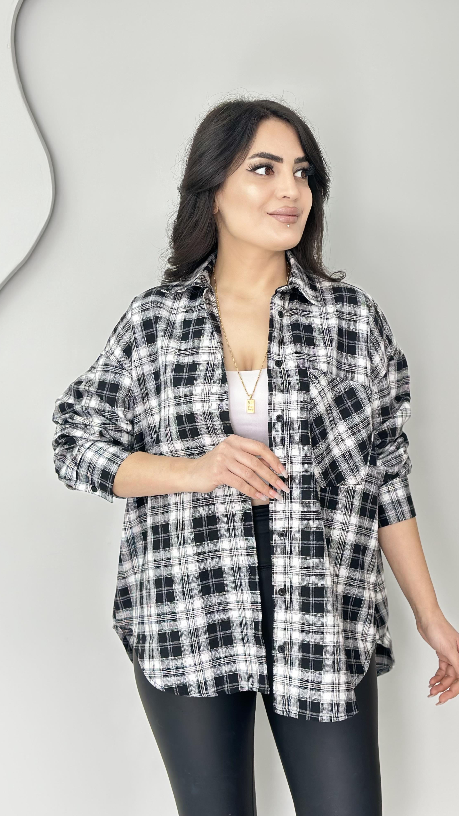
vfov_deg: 39.2
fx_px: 1147
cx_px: 272
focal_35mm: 53
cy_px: 404
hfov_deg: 22.6
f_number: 1.78
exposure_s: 1/100
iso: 80
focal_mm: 6.86
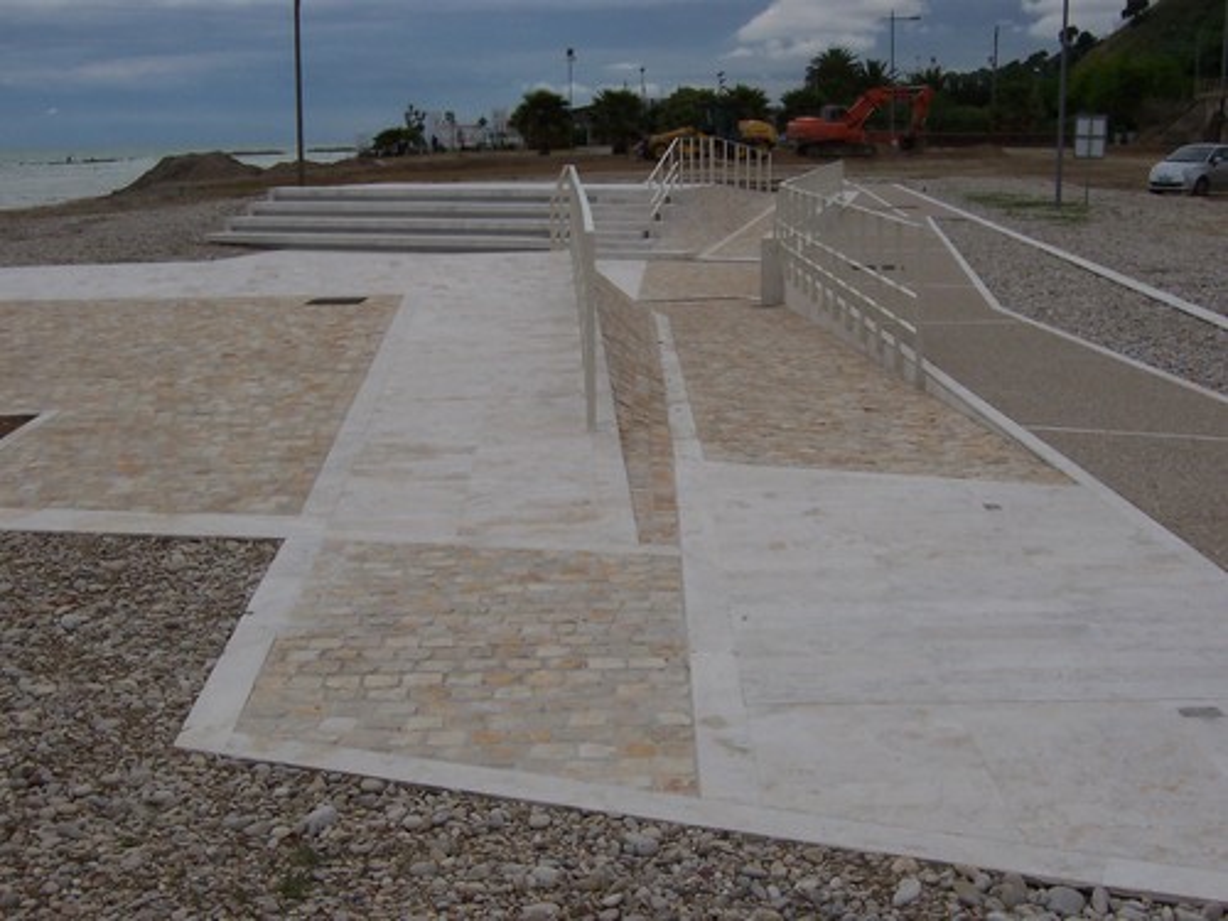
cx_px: 614
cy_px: 460
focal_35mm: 52
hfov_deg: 36.8
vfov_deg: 28.0
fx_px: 1845
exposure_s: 1/1500
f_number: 6.7
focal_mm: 8
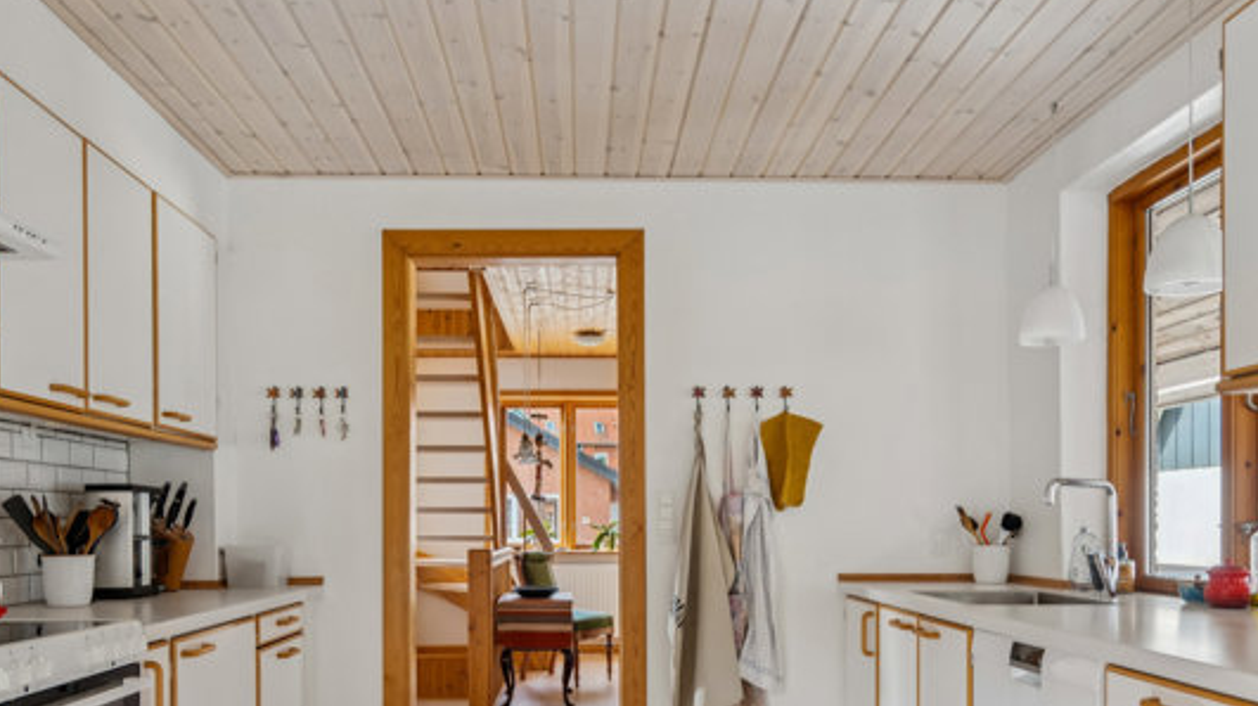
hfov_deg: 64.3
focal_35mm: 30
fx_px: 1000
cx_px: 616
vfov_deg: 37.8
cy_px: 541
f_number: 5
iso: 400
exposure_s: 1/50
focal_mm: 19
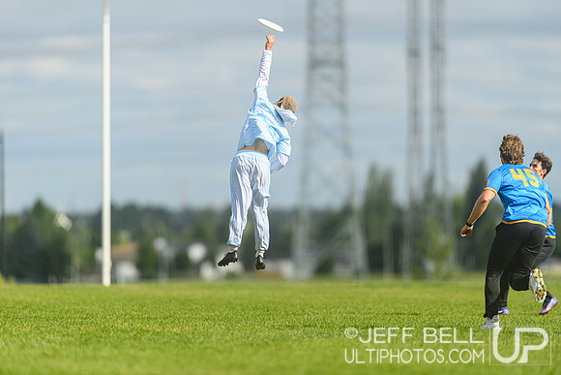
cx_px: 280
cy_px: 188
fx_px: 6234
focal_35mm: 400
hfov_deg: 5.2
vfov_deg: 3.4
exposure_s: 1/1600
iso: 100
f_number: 3.2
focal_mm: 400
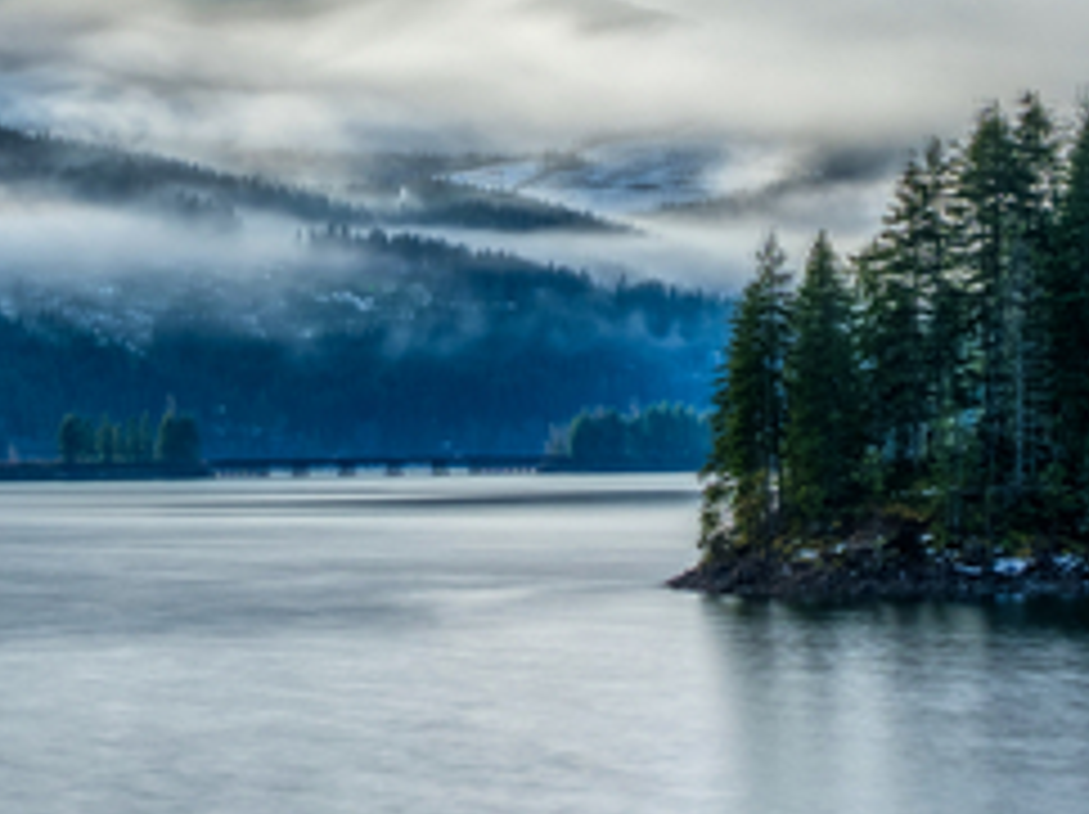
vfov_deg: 6.0
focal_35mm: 248
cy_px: 76
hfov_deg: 8.0
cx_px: 742
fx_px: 7794
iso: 64
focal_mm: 50
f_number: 10
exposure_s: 25
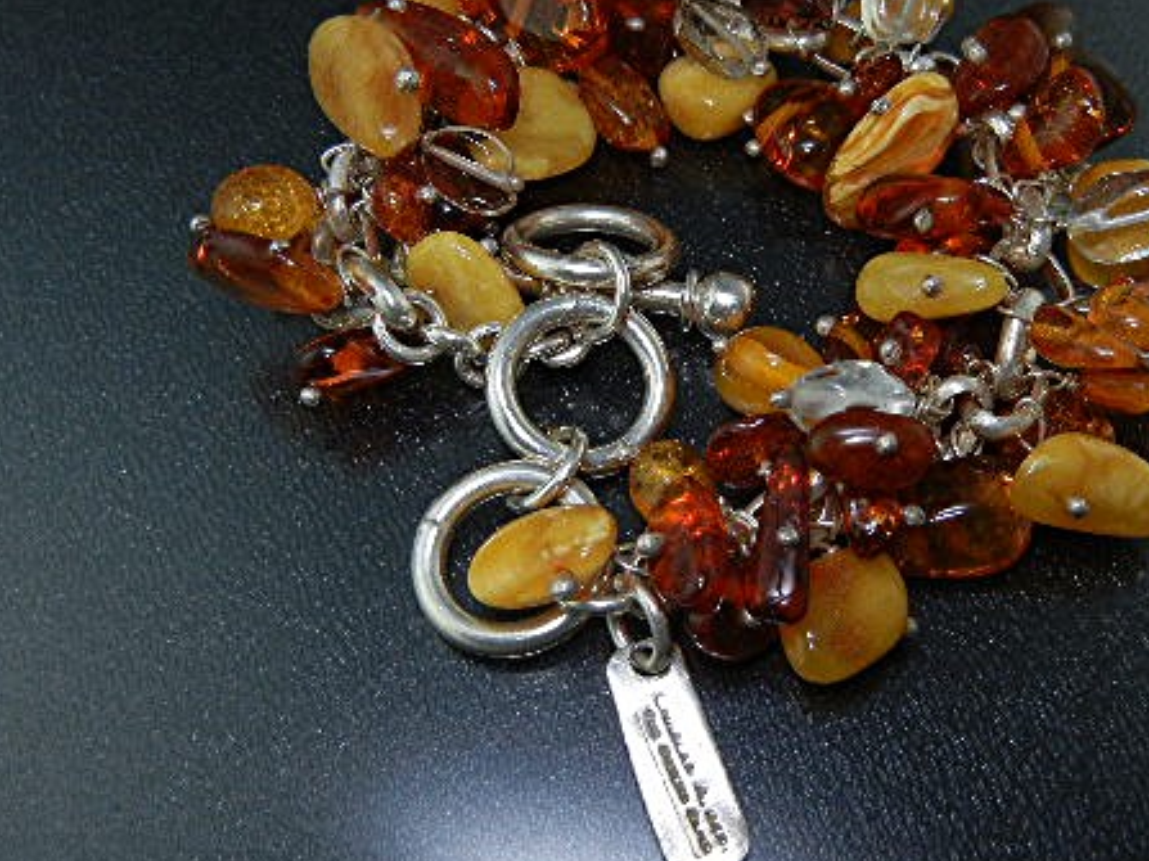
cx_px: 722
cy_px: 362
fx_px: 1427
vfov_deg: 33.5
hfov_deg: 43.5
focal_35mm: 43
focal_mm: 5.4
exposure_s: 1/30
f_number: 7
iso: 259
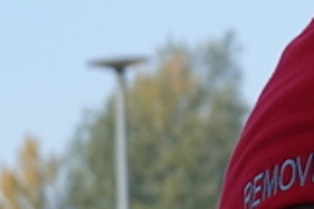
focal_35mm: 415
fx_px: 3619
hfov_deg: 4.9
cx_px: 496
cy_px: 605
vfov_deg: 3.3
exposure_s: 1/500
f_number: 4
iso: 100
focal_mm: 20.69
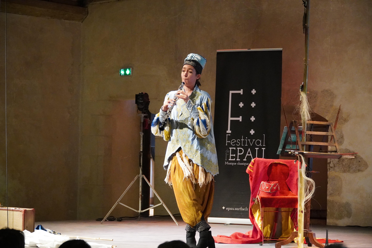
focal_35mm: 88
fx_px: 914
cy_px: 124
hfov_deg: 23.0
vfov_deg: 15.4
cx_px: 186
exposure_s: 1/125
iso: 6400
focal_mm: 59
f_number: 4
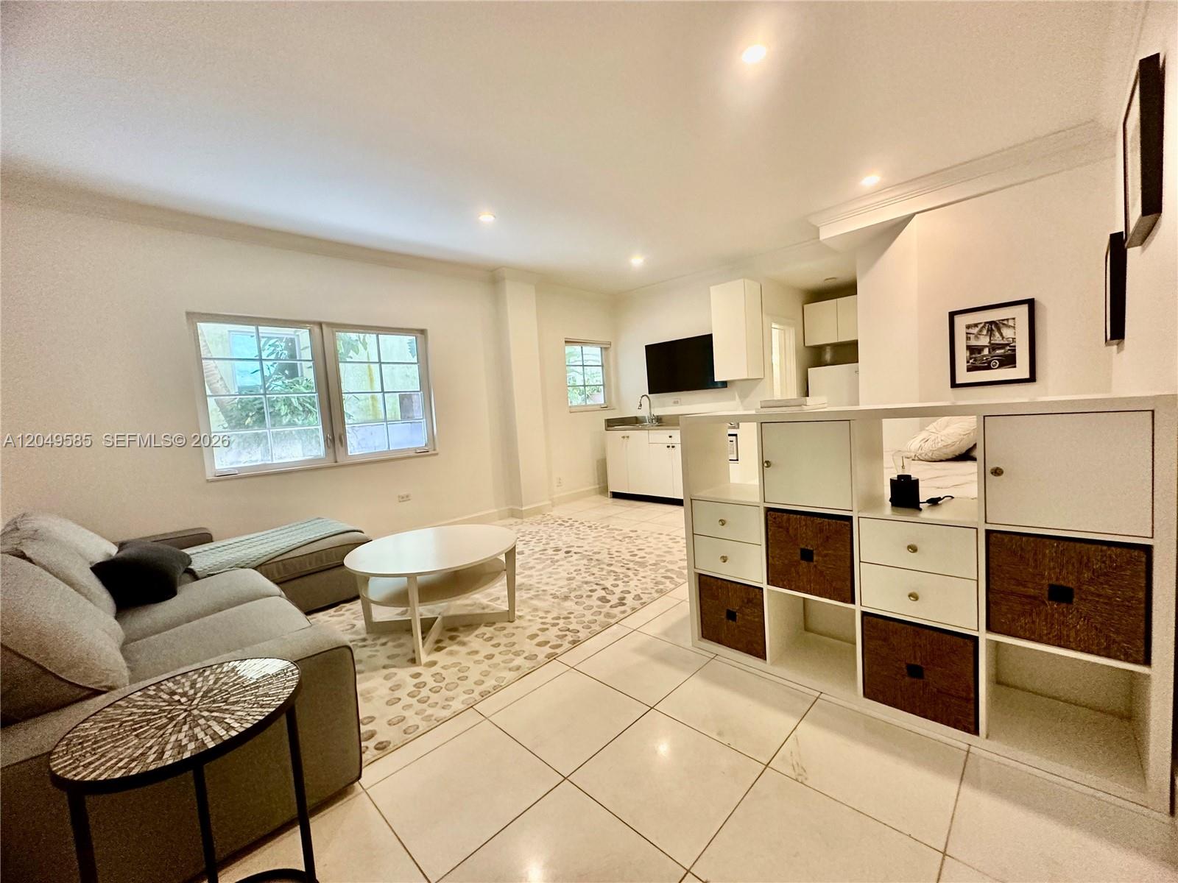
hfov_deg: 102.1
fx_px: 476
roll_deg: +2.9
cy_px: 442
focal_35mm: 14
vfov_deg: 85.7
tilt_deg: -3.2
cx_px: 589
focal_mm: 2.22
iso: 400
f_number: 2.2
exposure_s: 1/60
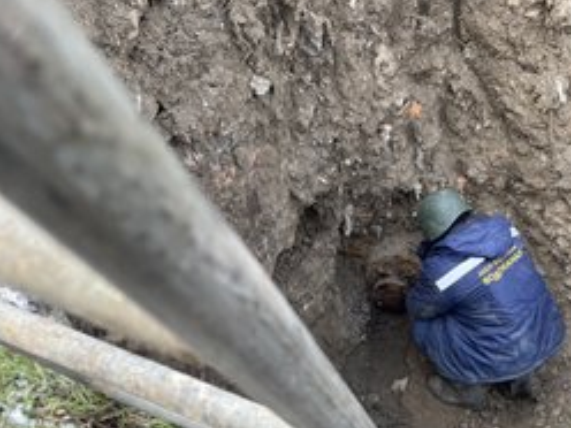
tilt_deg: -51.0
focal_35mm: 42
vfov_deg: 33.9
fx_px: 693
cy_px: 297
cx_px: 440
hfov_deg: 43.1
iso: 32
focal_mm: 4.2
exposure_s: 1/252
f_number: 1.6
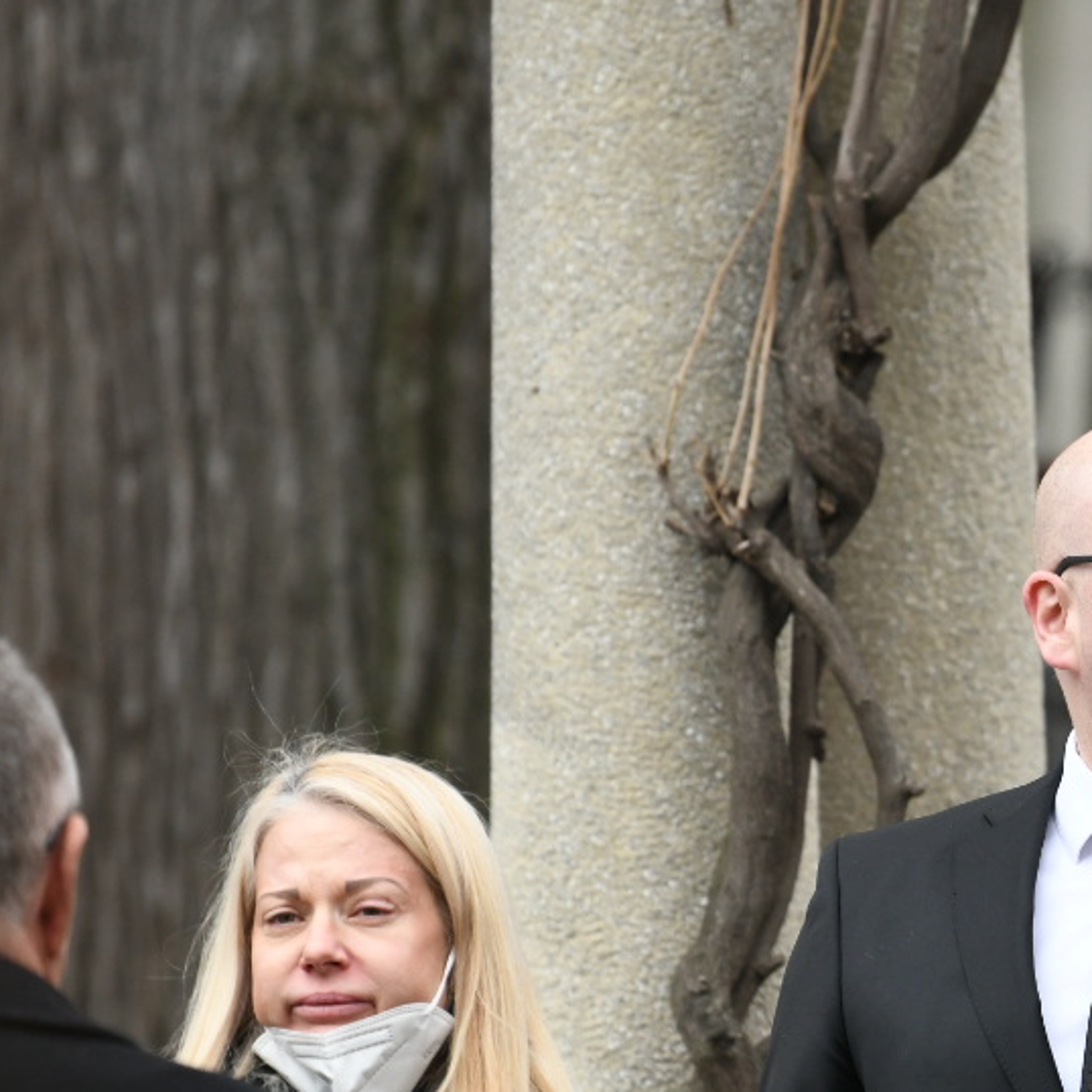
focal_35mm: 512
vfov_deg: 3.4
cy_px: 885
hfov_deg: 3.4
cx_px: 1193
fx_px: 18273
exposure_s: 1/1000
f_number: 3.5
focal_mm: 200
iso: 1000
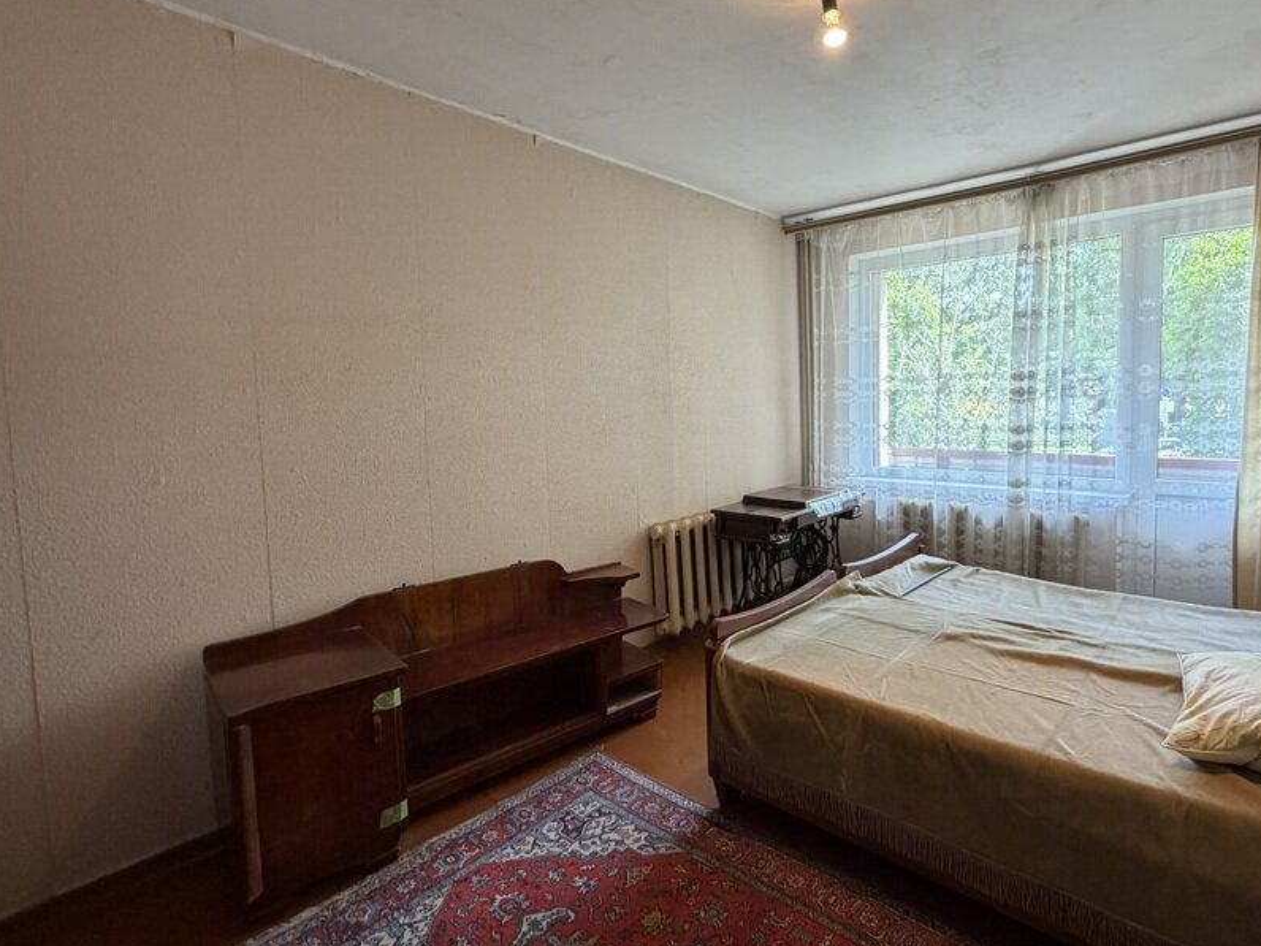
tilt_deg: -3.6
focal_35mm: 18
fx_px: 656
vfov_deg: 71.5
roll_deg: +1.8
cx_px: 727
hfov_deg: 87.1
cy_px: 445
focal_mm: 2.22
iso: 250
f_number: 2.2
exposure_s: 1/100
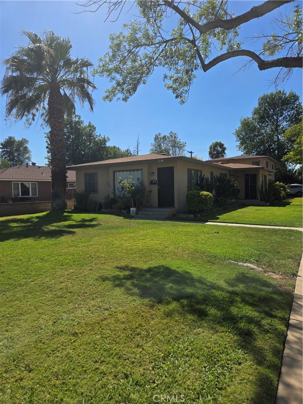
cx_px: 152
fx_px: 268
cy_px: 202
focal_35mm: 23
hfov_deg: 58.9
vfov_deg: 73.9
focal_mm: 5.4
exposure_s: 1/2423
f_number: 1.8
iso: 25
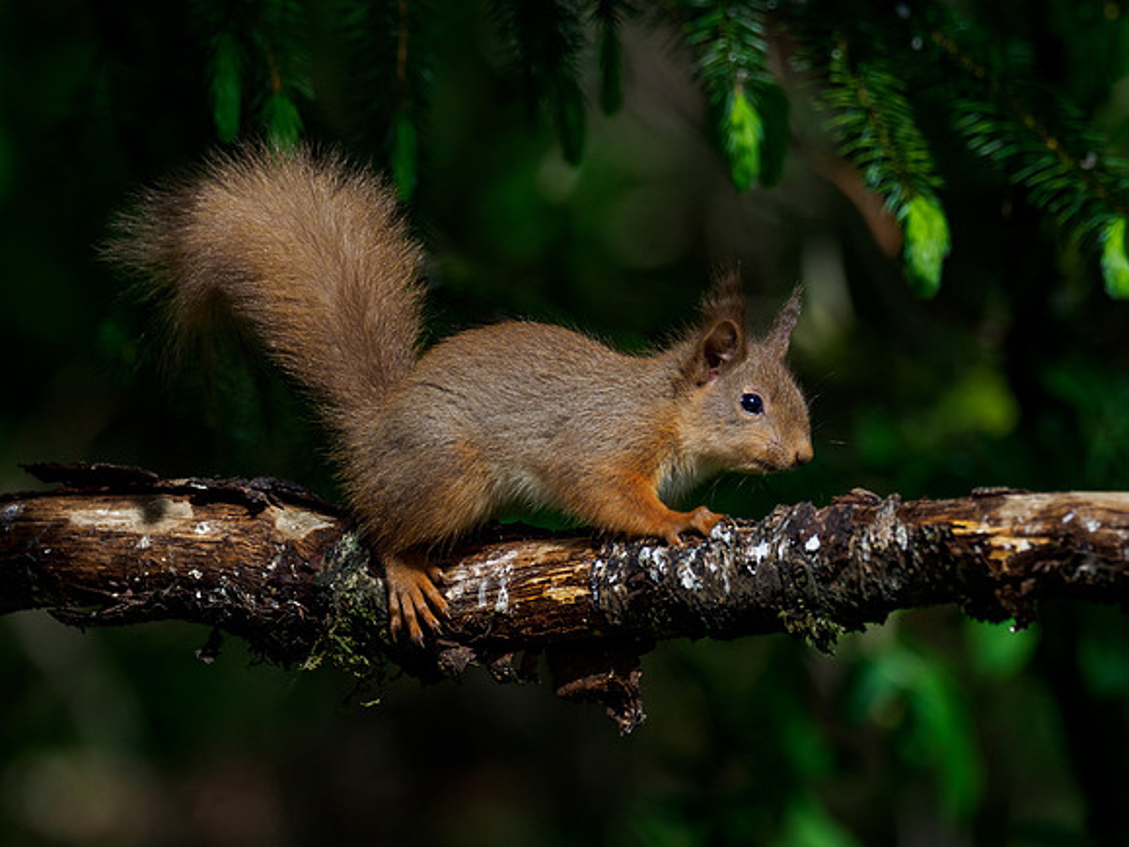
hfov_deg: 2.6
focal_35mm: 775
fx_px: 25277
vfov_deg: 1.9
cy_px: 423
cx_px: 536
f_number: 4.5
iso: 320
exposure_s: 1/2500
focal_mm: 300
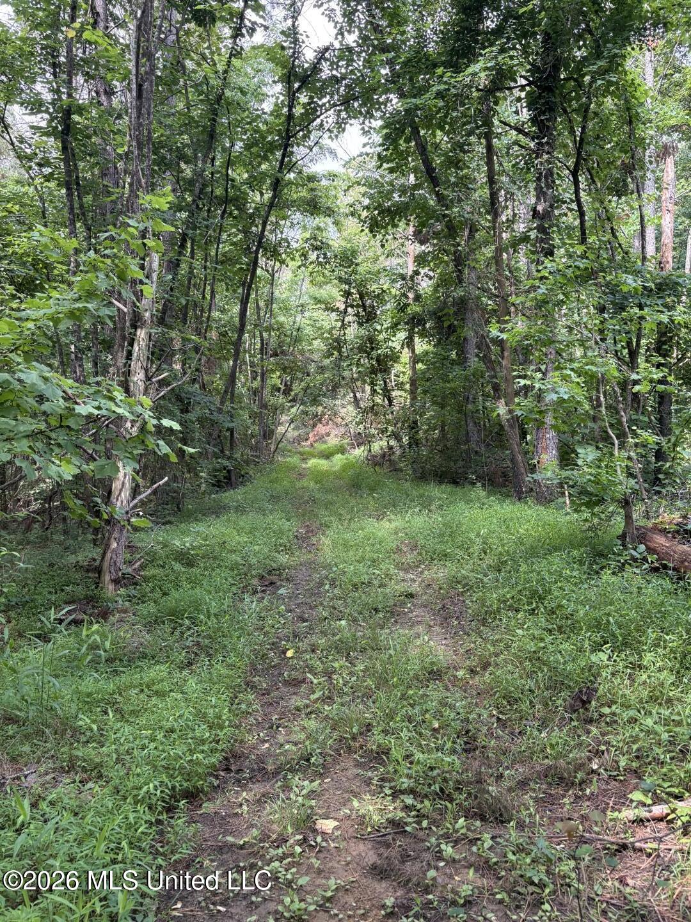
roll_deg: +1.9
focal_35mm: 26
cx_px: 346
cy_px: 461
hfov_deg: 53.1
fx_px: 692
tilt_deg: +0.3
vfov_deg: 67.3
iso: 64
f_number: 1.6
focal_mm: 5.96
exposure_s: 1/243
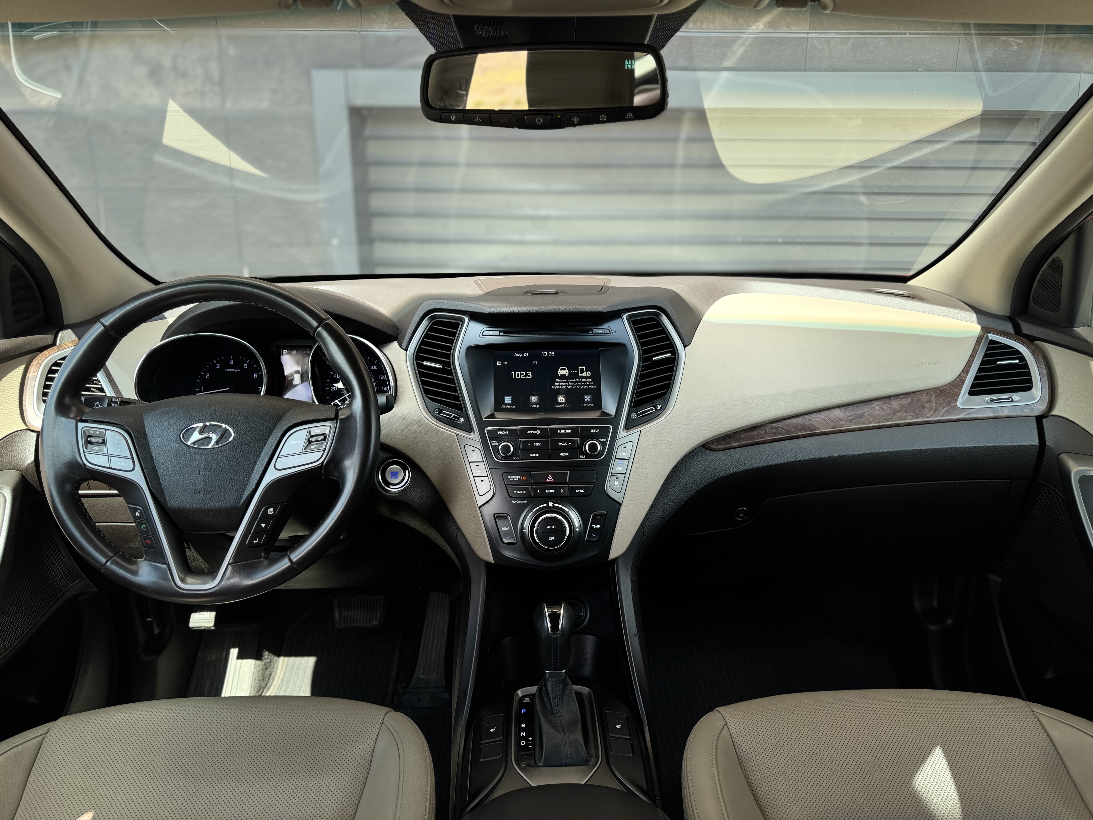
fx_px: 758
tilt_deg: -15.1
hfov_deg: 71.6
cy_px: 410
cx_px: 546
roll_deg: -0.2
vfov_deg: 56.8
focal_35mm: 24
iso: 80
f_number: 1.78
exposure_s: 1/477
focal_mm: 6.76
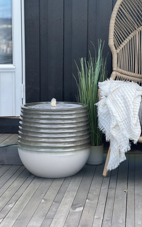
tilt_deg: -6.8
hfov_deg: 15.9
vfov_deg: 25.2
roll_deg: -0.9
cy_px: 114
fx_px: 508
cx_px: 78
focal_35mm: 82
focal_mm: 9
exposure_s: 1/121
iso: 25
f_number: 2.8
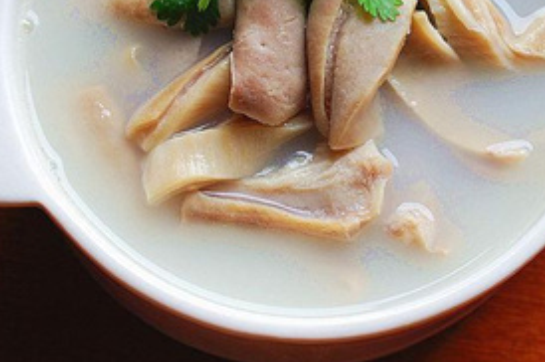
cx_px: 358
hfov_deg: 17.8
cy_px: 27
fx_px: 1740
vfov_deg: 11.8
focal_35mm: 115
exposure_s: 1/250
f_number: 4
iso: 250
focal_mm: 35
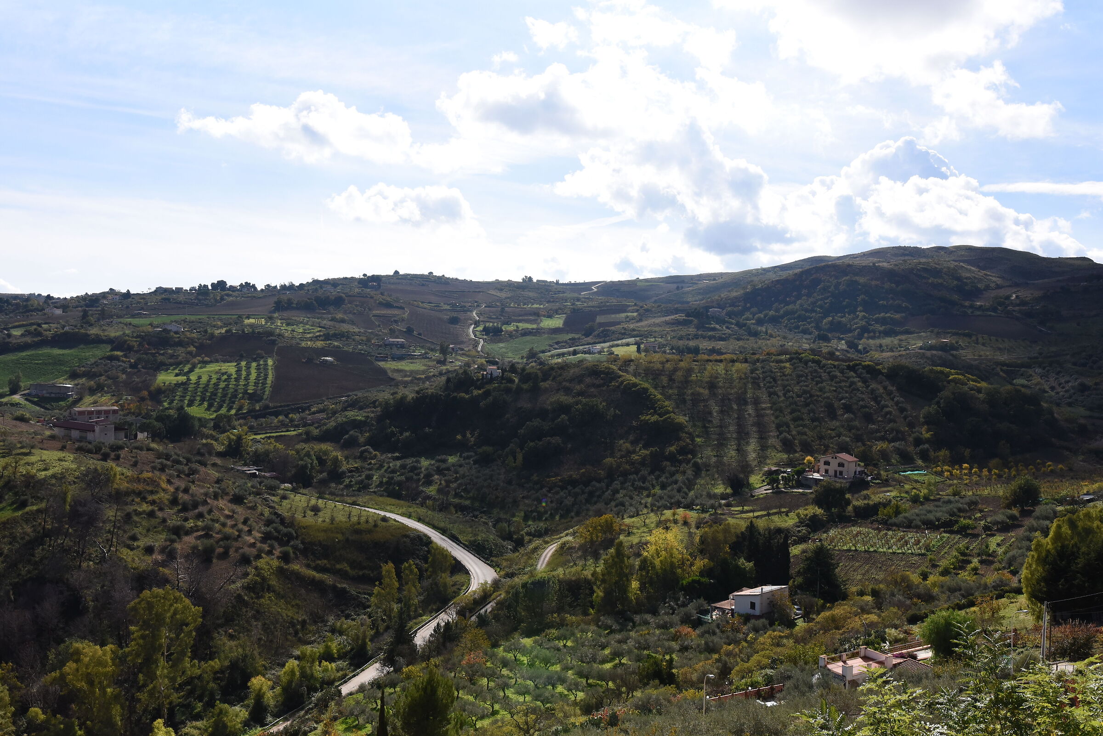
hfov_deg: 65.5
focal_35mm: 28
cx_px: 552
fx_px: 858
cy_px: 368
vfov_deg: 46.4
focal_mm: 28
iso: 2000
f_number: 9.5
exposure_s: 1/4000
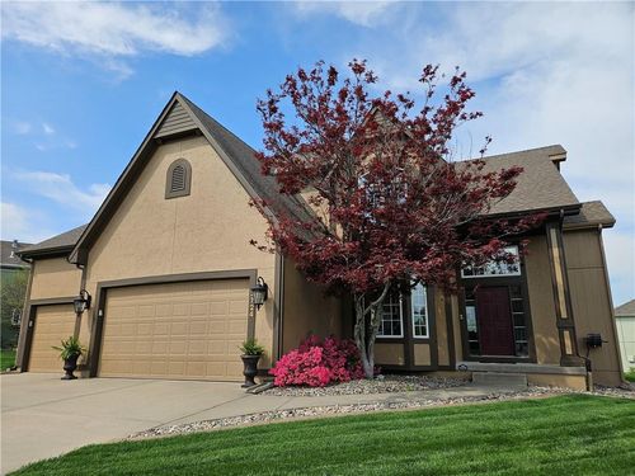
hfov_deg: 73.9
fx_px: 422
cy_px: 238
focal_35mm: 23
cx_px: 318
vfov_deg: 58.9
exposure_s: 1/1775
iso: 25
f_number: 1.8
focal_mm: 5.4
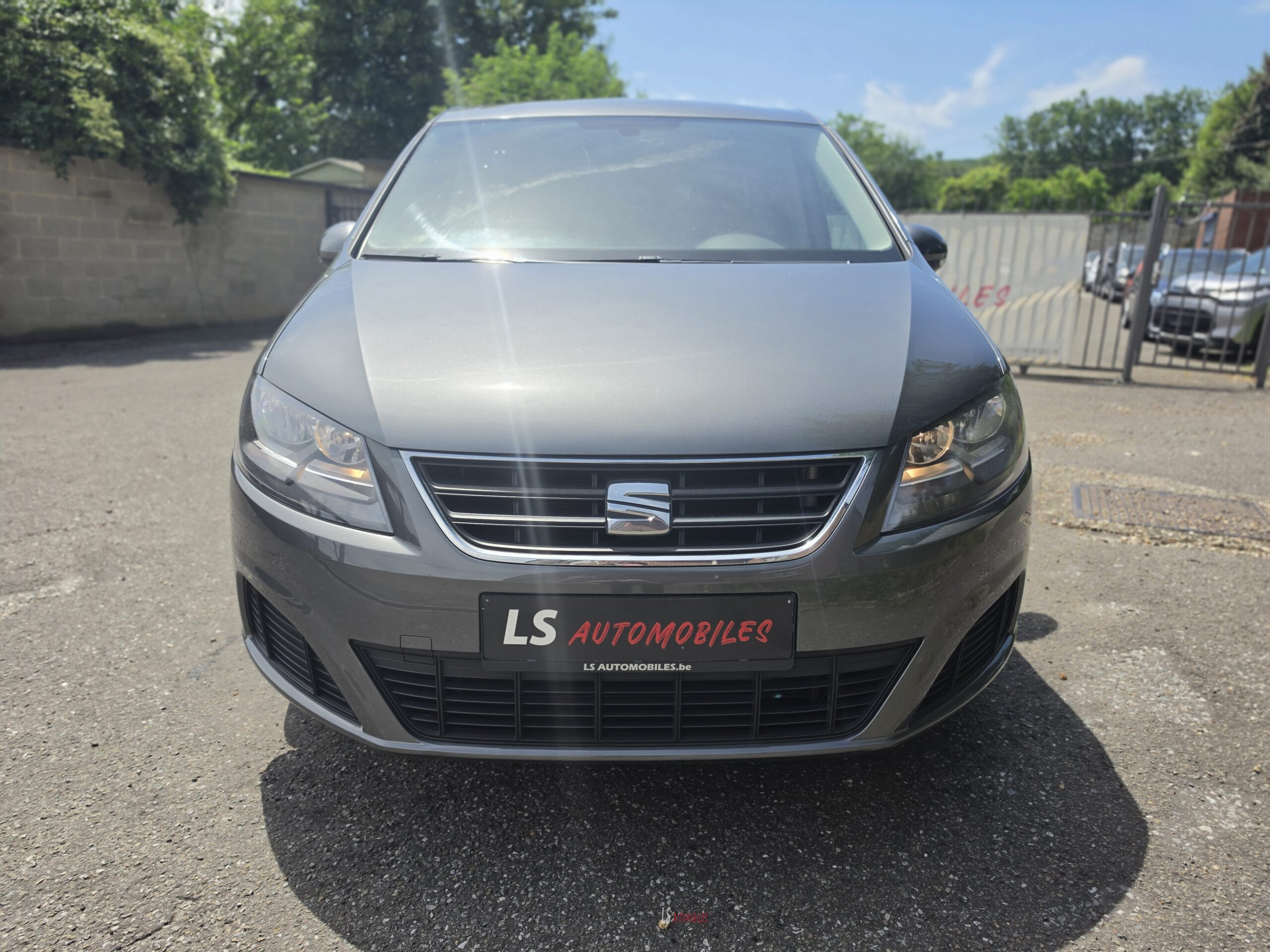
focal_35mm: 23
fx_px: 844
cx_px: 635
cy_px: 476
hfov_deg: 73.9
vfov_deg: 58.9
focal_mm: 6.5
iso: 64
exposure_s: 1/6352
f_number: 1.4
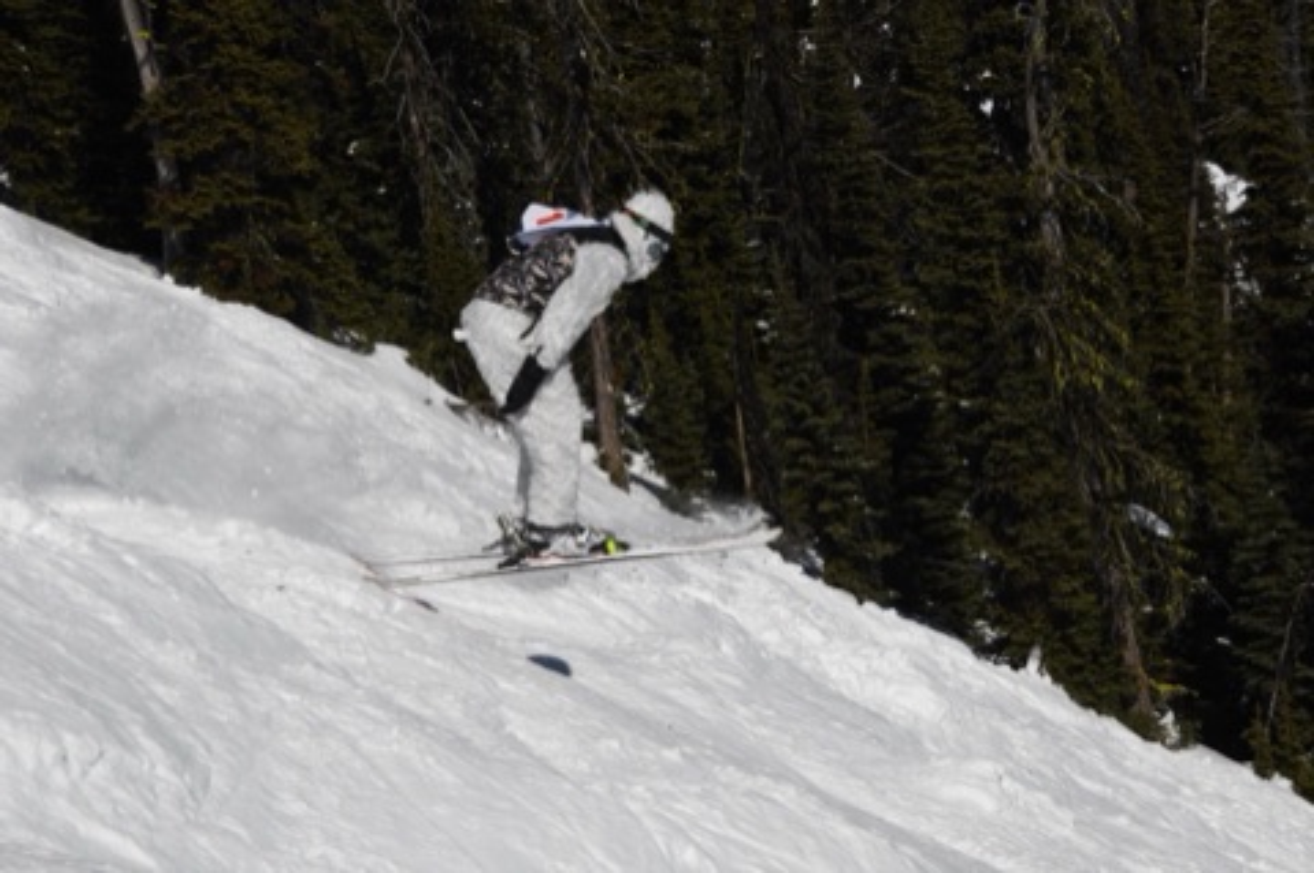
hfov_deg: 14.9
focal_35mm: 138
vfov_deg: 9.9
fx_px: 5032
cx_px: 657
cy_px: 436
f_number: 13
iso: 400
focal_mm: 92
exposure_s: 1/2000
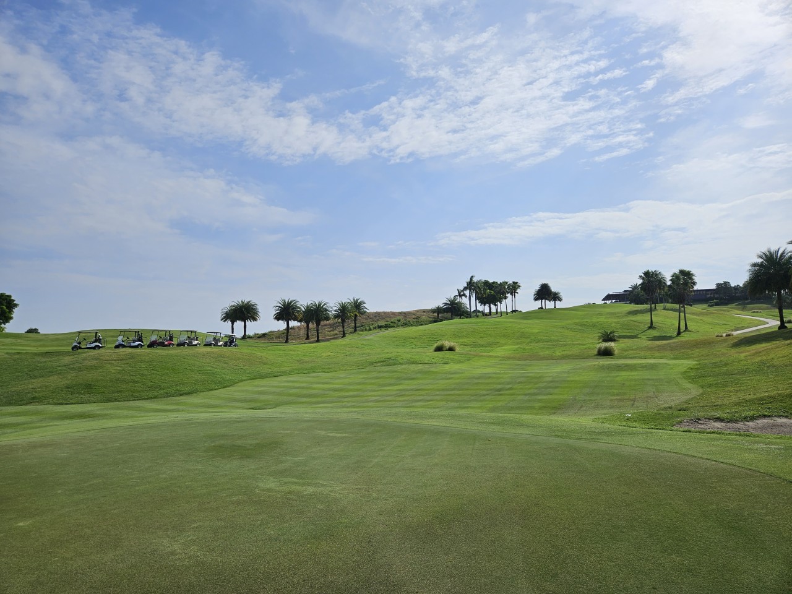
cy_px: 297
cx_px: 396
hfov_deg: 73.9
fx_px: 526
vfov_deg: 58.9
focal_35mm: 23
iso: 25
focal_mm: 5.4
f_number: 1.8
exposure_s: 1/6873
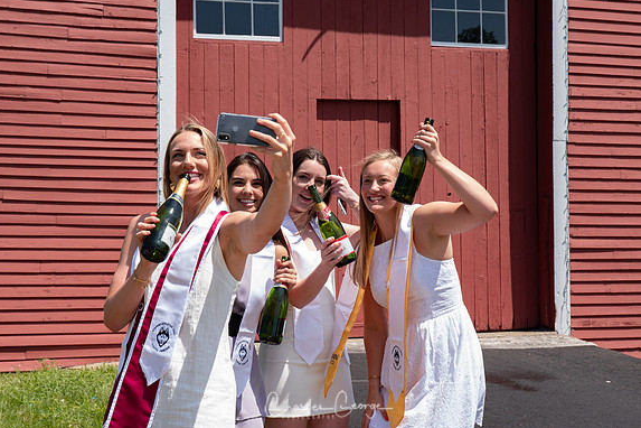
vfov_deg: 19.5
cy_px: 212
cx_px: 318
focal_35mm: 70
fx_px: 1246
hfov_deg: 28.8
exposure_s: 1/250
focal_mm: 46
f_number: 5.6
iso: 100
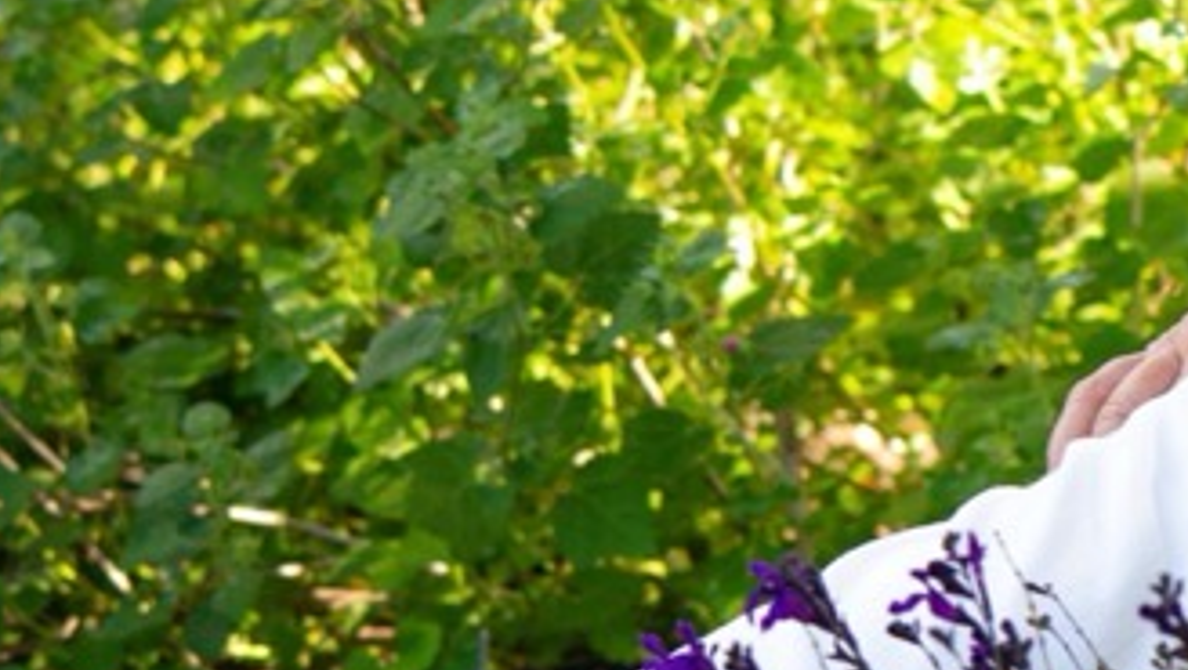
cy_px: -366
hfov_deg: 10.6
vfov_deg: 6.0
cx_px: 1134
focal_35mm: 201
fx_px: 6336
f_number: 2.8
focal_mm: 35
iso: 160
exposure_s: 1/400
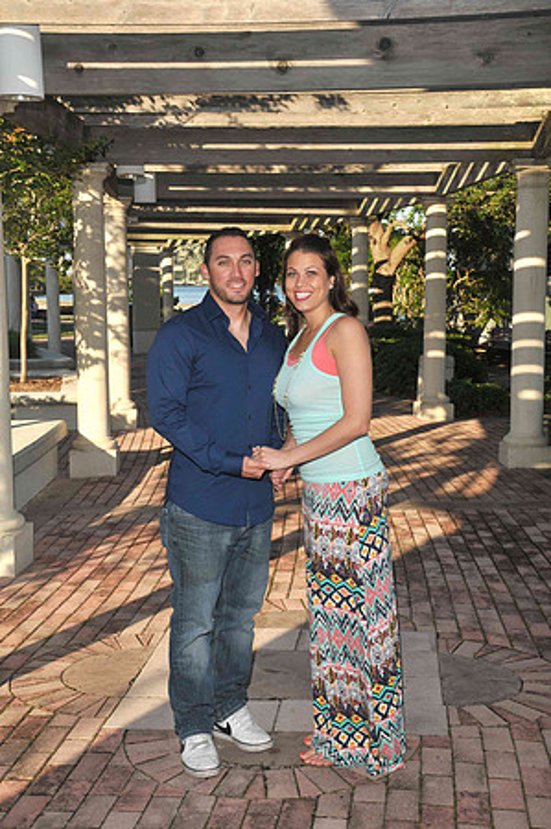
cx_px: 276
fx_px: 1104
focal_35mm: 48
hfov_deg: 28.0
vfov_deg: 41.2
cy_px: 414
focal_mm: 32
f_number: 8
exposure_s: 1/250
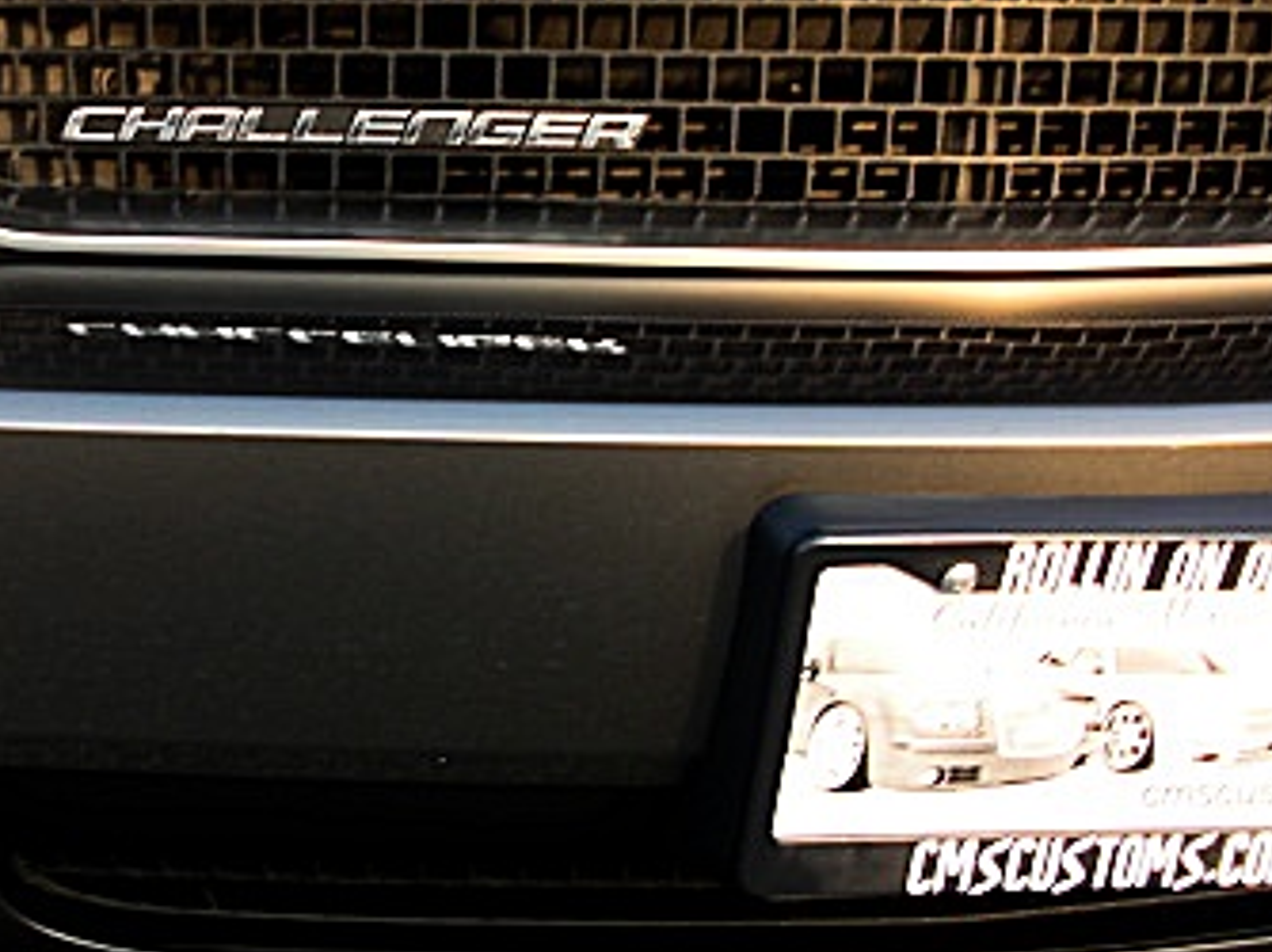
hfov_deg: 27.2
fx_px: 2534
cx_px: 141
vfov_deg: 21.3
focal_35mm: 69
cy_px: 404
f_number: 2.8
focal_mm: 6.3
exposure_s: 1/60
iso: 50
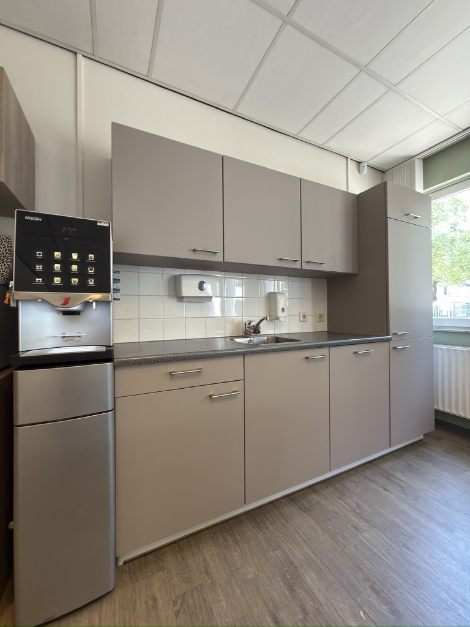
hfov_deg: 85.7
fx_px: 253
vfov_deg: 102.1
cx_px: 235
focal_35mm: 14
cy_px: 314
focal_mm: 2.22
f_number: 2.2
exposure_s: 1/33
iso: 64
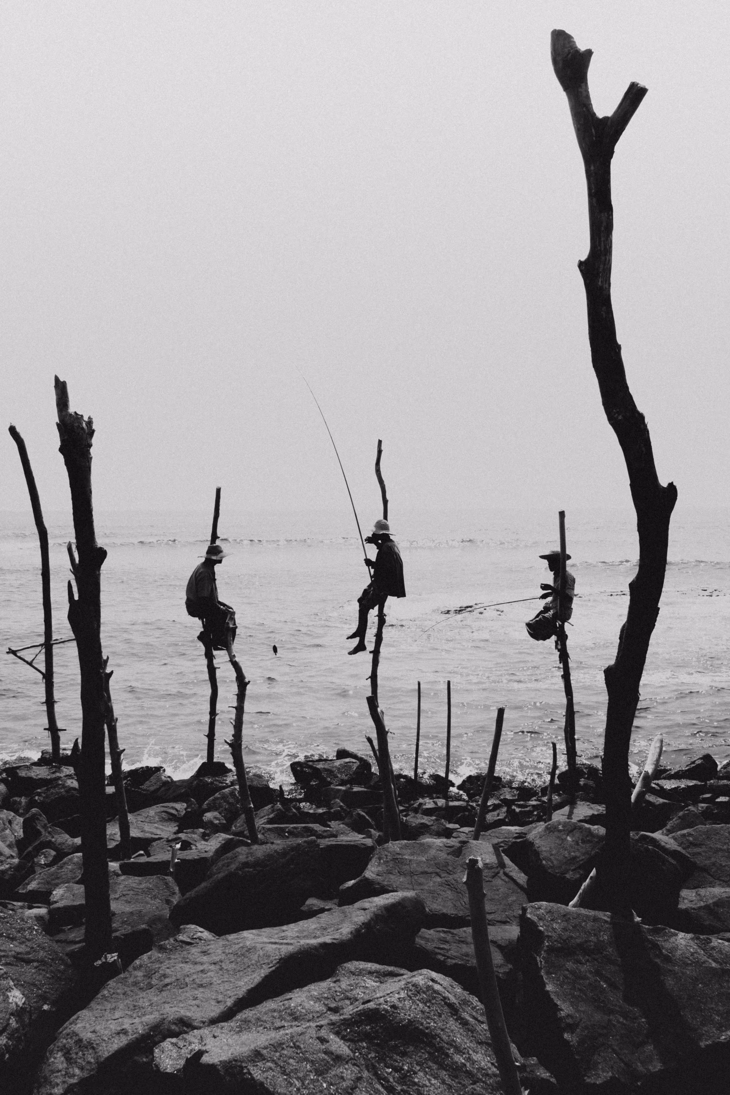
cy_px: 548
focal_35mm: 30
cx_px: 365
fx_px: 912
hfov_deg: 43.6
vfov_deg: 61.9
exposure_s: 1/500
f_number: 10
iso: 200
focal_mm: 20
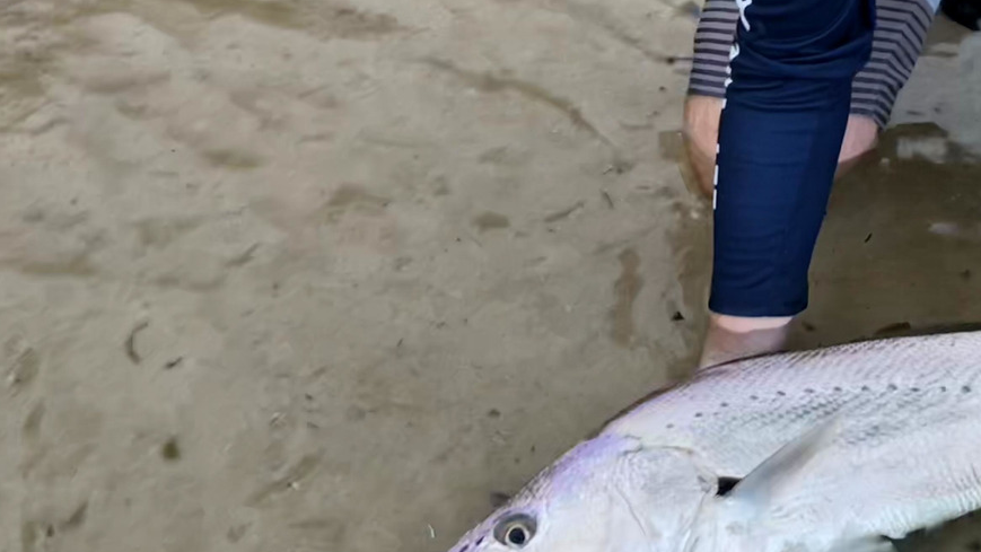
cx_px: 802
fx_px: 1275
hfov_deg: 40.2
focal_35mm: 49
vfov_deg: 24.1
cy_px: 116
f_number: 1.6
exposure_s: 1/59
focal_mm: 5.1
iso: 500
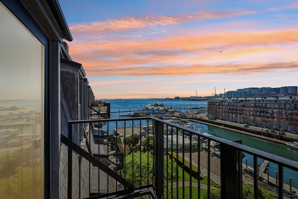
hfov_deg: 90.0
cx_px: 149
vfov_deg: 67.4
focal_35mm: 18
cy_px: 100
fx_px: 149
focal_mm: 18
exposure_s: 1/1250
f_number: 8
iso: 400
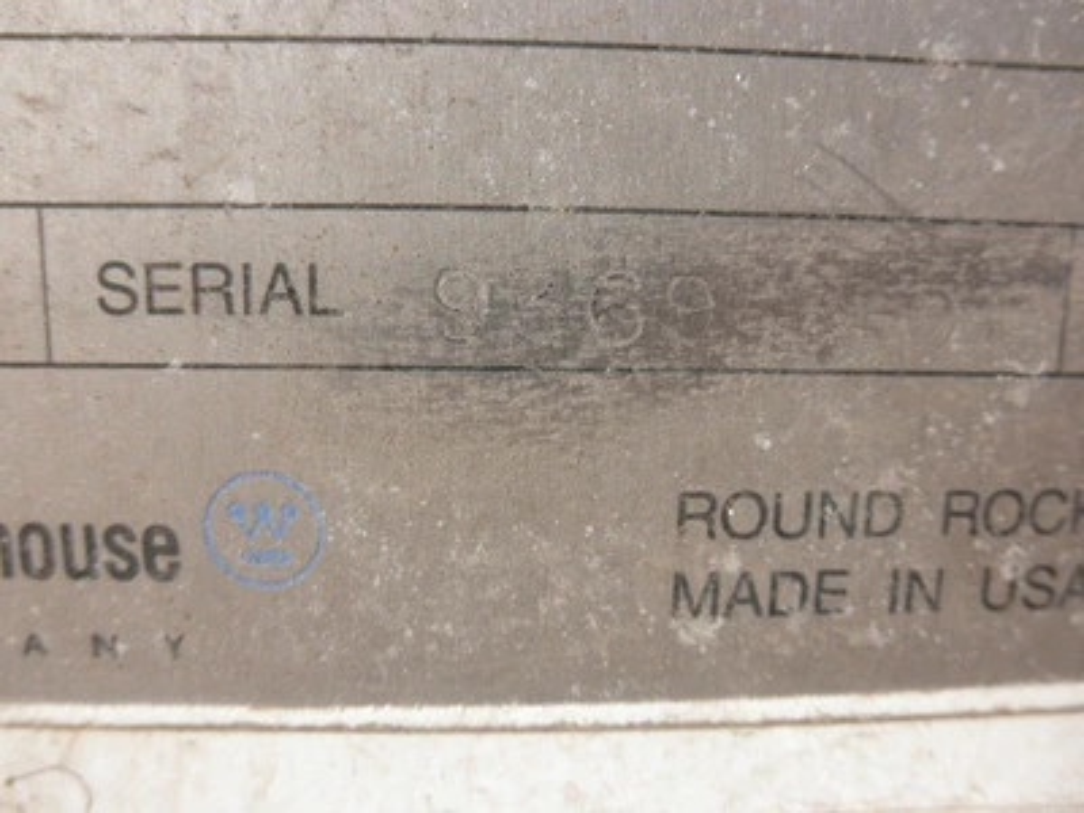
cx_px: 542
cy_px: 406
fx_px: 877
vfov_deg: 49.7
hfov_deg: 63.4
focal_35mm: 28
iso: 64
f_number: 8.5
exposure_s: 1/125
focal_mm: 5
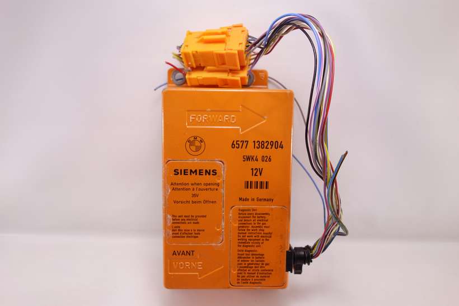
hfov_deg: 65.5
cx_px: 230
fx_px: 357
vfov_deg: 46.4
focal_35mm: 28
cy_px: 153
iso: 125
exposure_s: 1/100
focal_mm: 10.4
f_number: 2.5
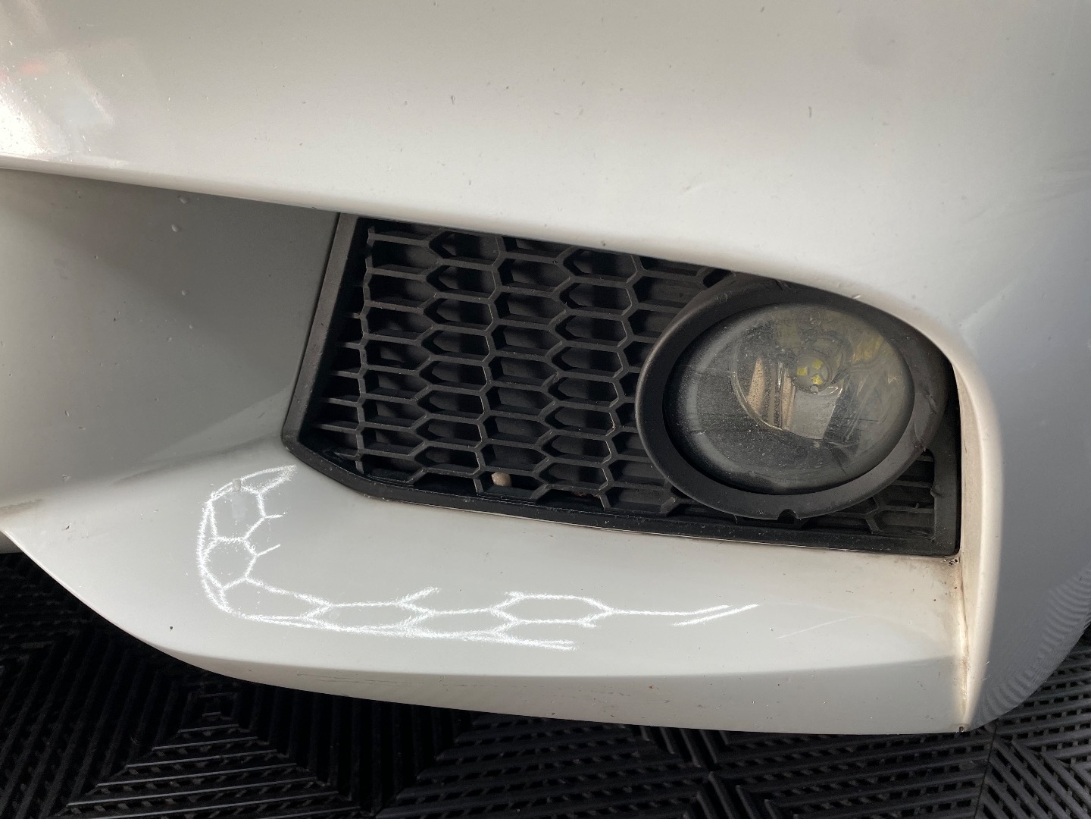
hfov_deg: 67.3
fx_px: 819
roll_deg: -2.5
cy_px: 410
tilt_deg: -22.9
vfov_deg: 53.1
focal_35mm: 26
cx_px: 546
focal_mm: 4.2
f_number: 1.6
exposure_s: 1/60
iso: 80
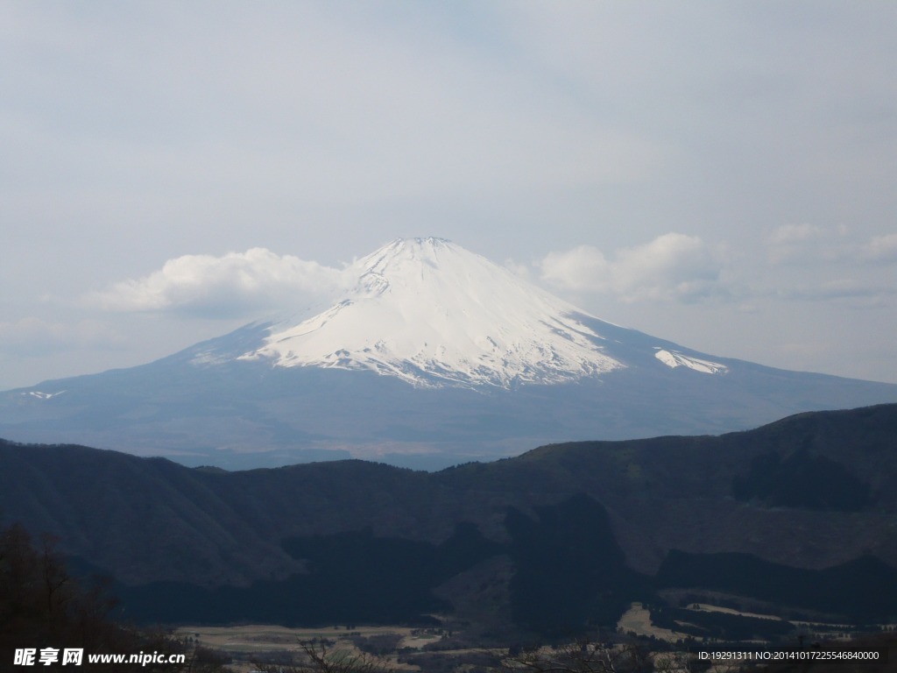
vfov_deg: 18.7
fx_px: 2047
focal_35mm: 79
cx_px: 448
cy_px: 336
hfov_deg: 24.7
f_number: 14
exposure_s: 1/125
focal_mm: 13
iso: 100
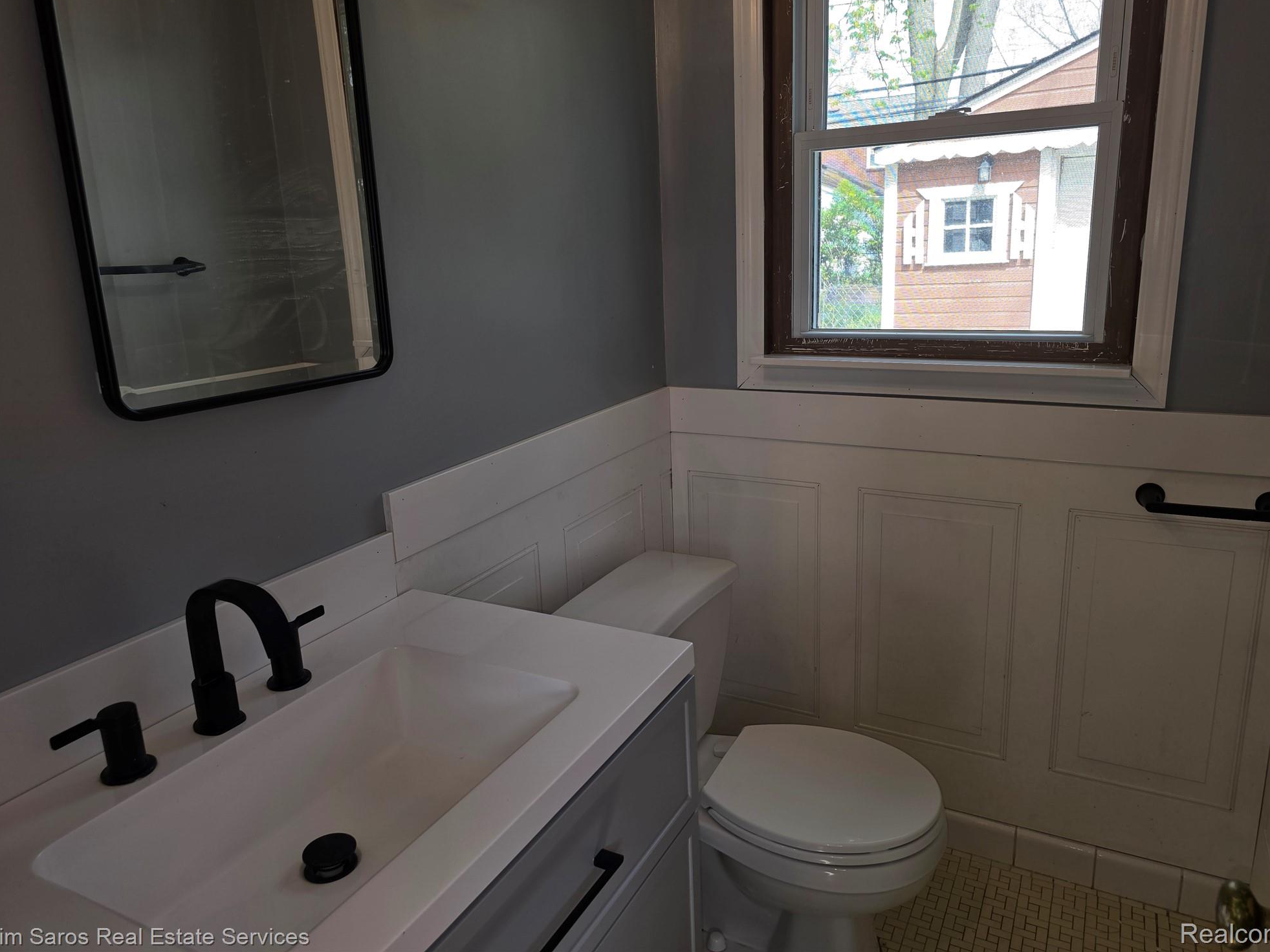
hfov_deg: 71.6
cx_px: 646
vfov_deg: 56.8
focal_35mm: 24
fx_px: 880
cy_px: 456
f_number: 1.7
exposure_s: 1/60
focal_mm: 6.3
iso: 16
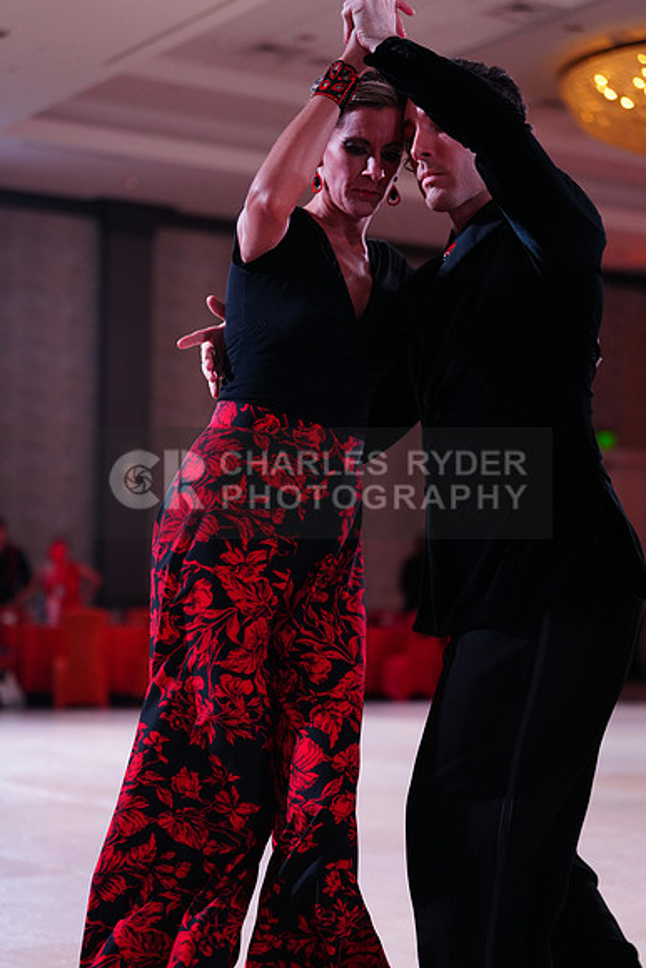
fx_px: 1883
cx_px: 323
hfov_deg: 19.5
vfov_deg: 28.8
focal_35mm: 70
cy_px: 484
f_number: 2.8
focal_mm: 70
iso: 2000
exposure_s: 1/400
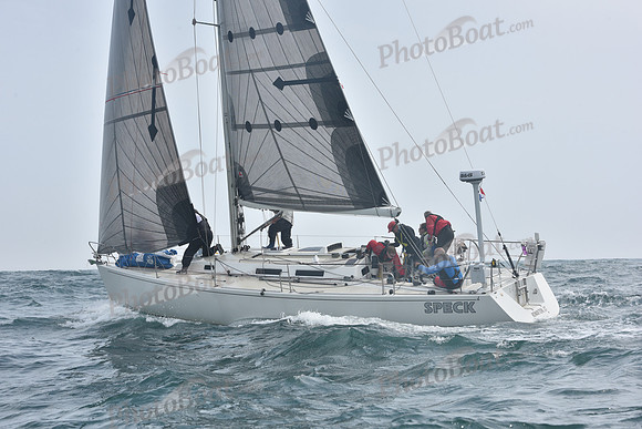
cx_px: 321
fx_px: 1249
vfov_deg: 19.5
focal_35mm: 70
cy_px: 214
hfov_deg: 28.8
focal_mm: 70
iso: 320
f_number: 11
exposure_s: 1/800
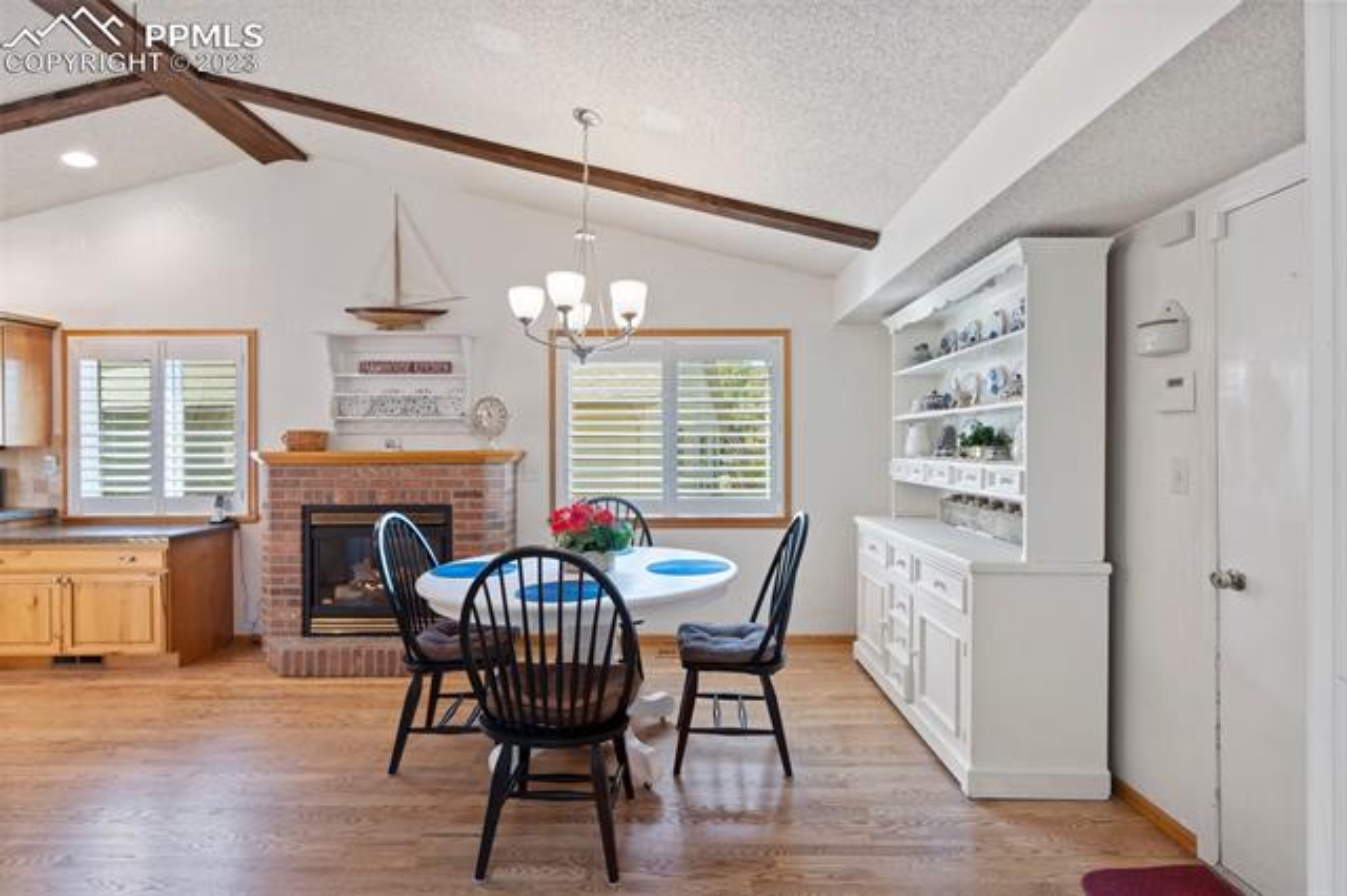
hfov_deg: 96.8
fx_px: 598
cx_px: 674
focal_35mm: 16
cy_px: 448
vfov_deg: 73.7
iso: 200
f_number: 11
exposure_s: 1/1.67
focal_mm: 16
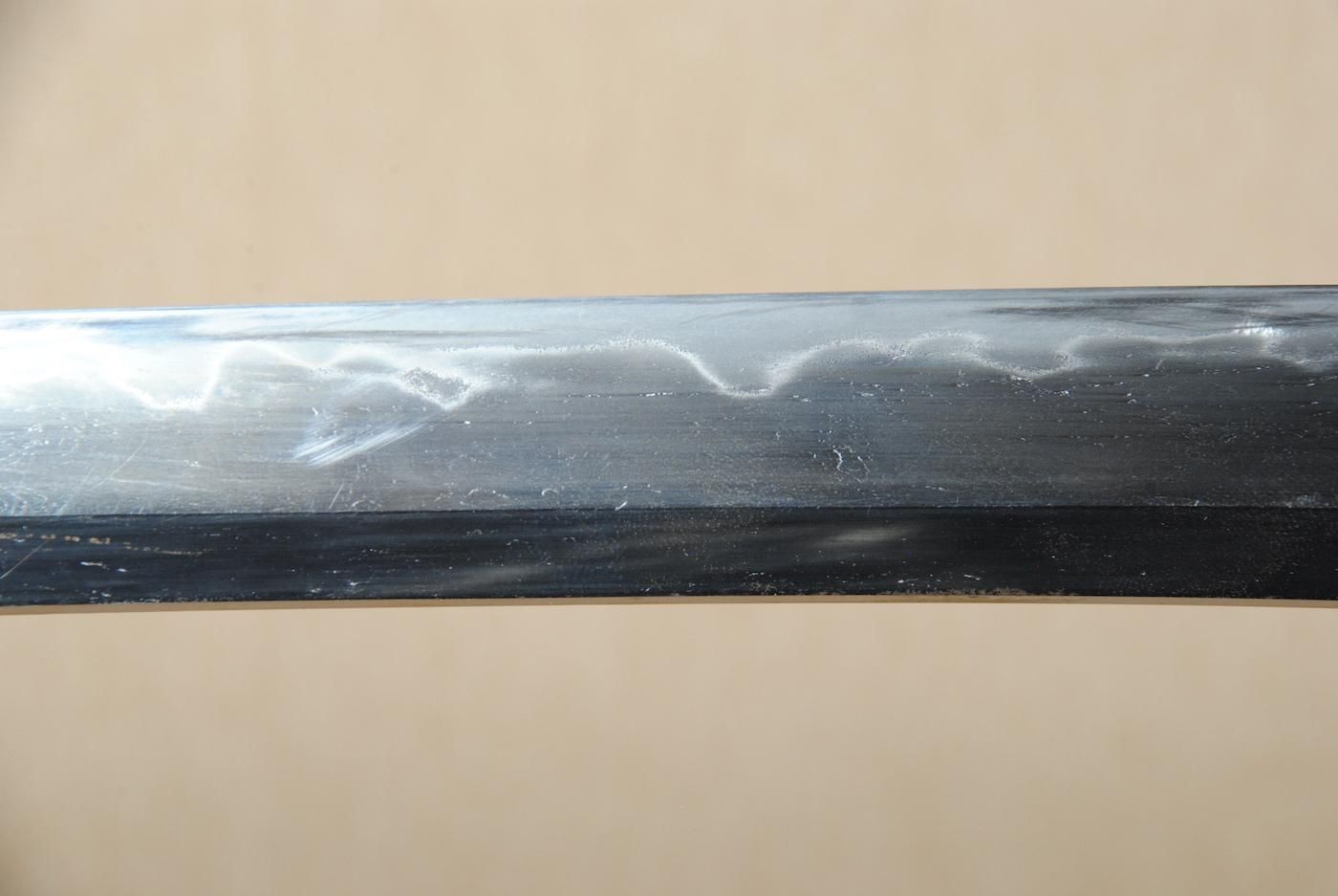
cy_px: 448
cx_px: 669
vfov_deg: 6.8
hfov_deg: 10.1
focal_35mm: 202
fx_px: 7535
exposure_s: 1/2
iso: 400
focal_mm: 135
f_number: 11
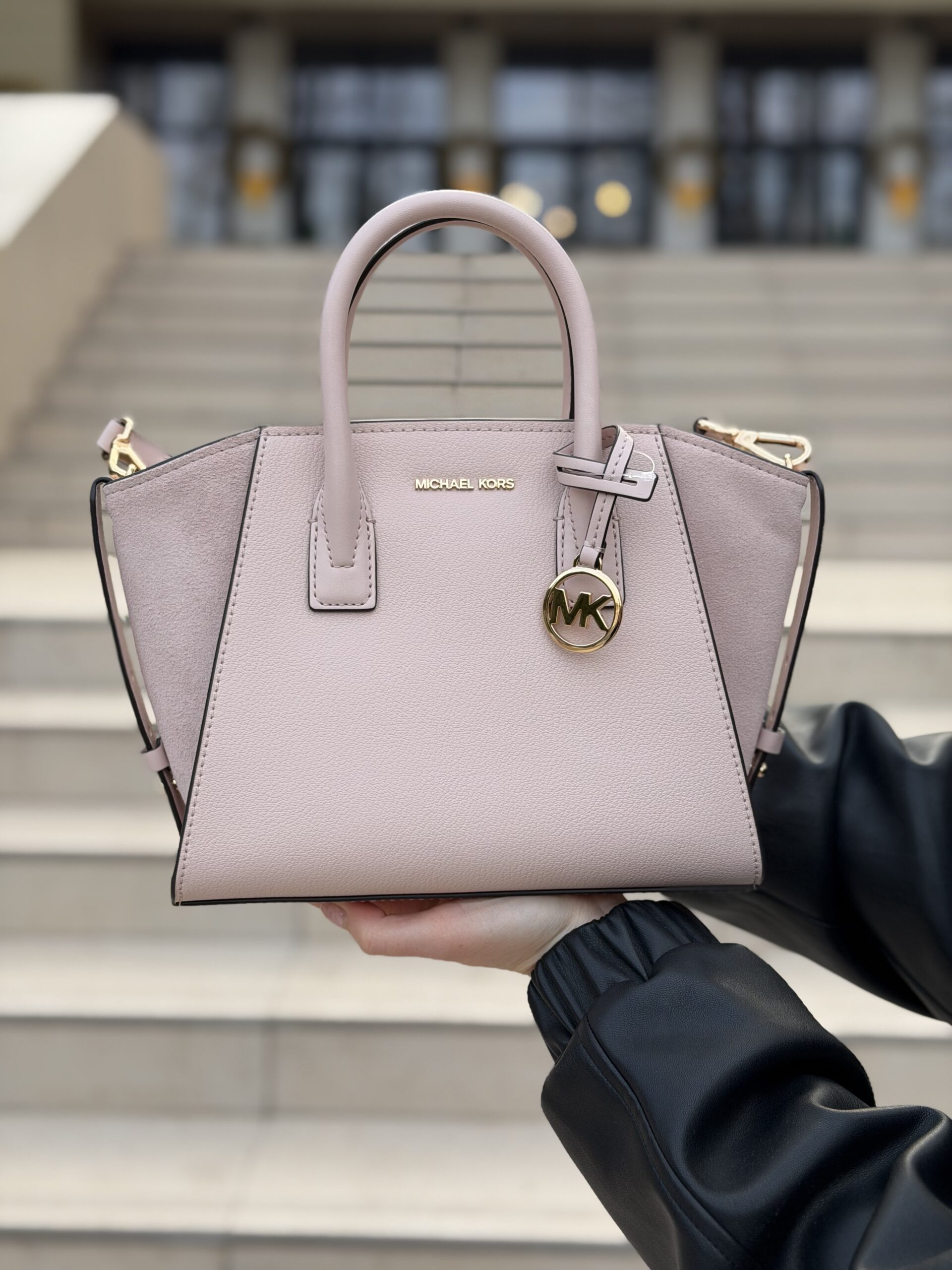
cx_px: 476
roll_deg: -0.9
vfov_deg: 39.7
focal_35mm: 48
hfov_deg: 30.3
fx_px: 1760
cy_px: 635
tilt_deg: -5.2
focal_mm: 6.76
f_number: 1.78
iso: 64
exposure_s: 1/675
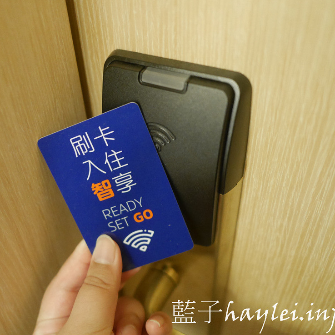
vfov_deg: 46.0
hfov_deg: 45.8
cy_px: 165
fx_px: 394
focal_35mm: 36
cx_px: 135
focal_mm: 15
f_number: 1.7
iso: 3200
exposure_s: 1/25
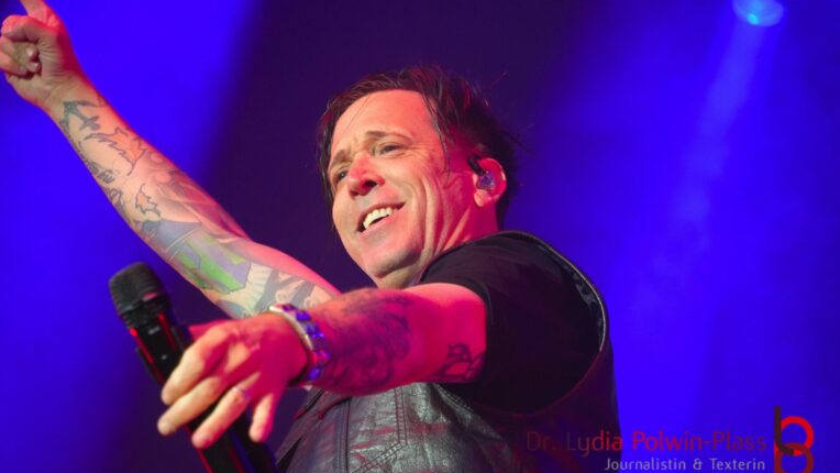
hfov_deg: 12.2
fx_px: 3943
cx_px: 421
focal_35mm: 177
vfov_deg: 6.9
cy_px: 265
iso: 4000
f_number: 5.6
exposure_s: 1/200
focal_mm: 112
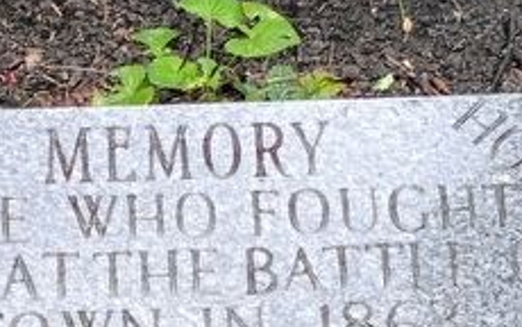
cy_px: 490
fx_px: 1523
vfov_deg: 11.7
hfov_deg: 19.4
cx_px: 161
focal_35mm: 107
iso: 380
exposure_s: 1/60
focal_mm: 4.27
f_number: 1.8
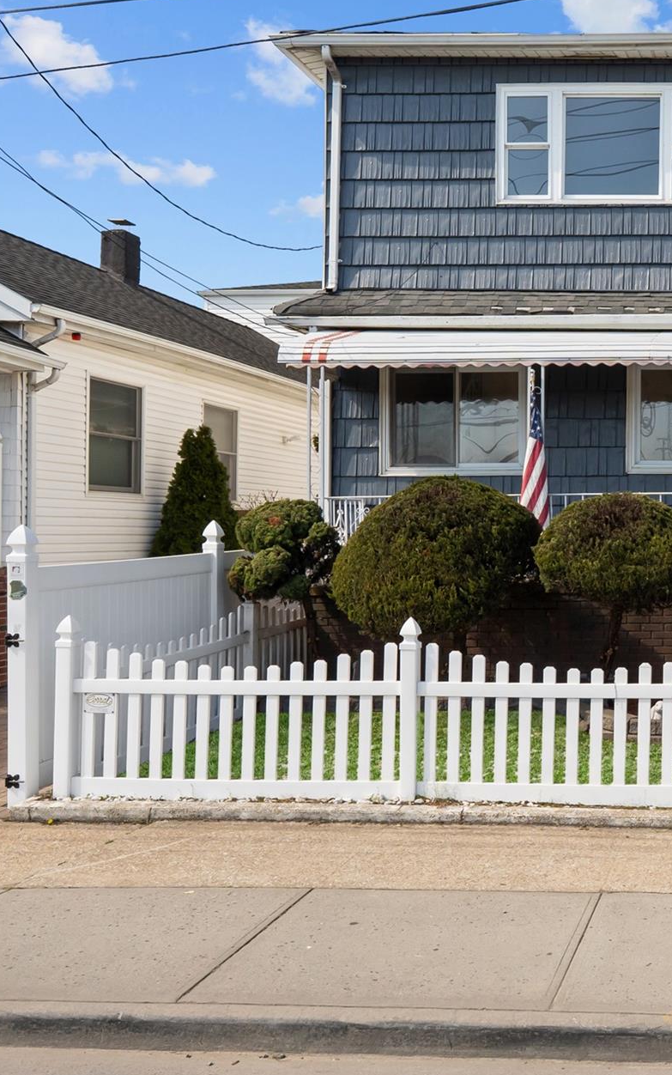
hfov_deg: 32.2
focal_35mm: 35
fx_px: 1025
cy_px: 492
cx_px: 732
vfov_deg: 55.2
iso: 640
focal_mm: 14
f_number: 10
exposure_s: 1/500
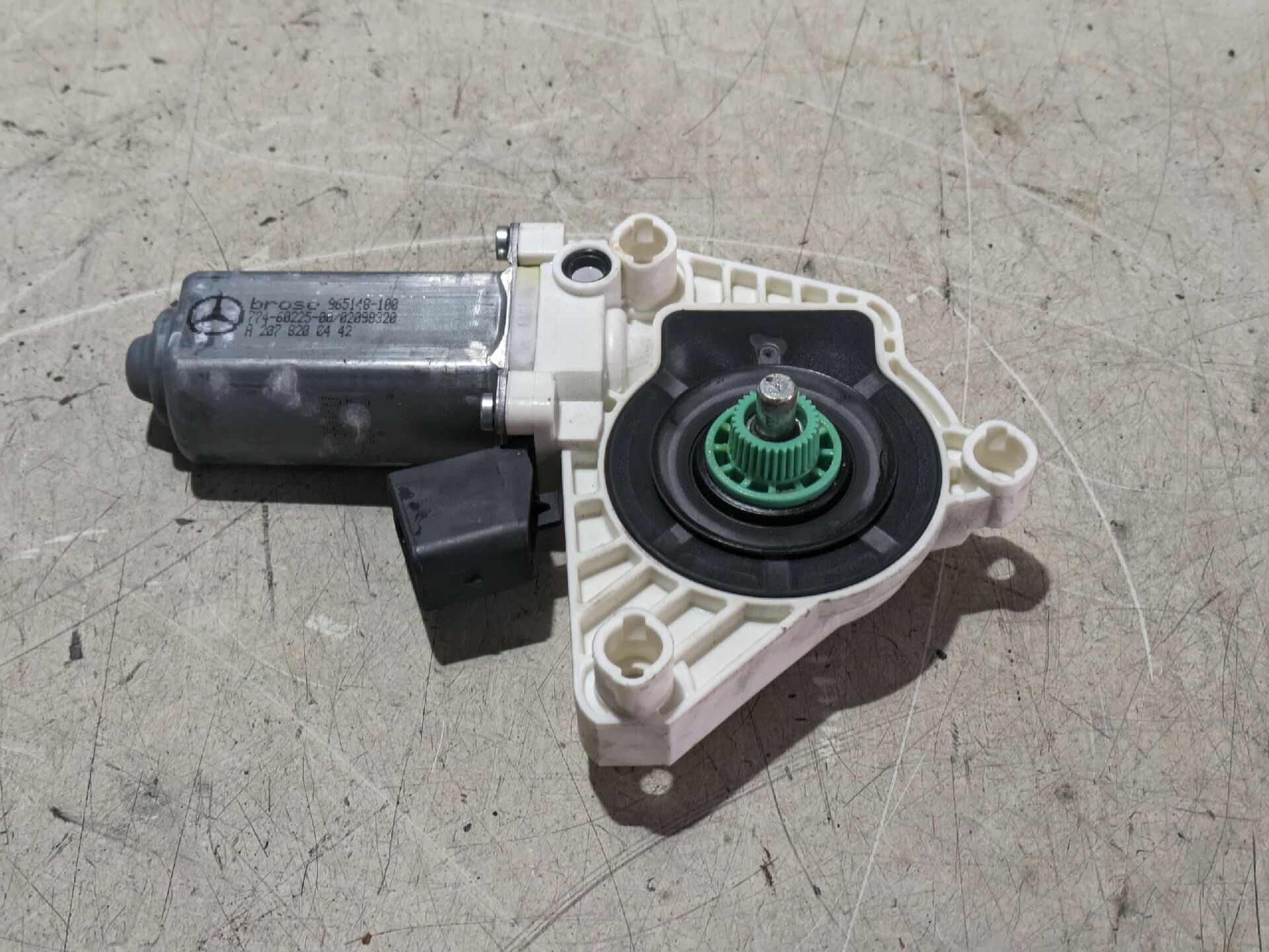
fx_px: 1870
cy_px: 476
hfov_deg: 37.5
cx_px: 634
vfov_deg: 28.6
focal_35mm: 51
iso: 150
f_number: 1.89
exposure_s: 1/100
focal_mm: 5.43
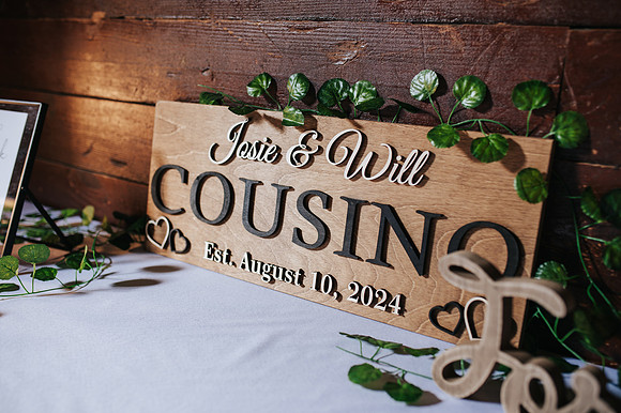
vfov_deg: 37.8
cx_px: 310
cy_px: 206
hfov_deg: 54.5
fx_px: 603
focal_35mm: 35
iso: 500
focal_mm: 35
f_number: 2.8
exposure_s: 1/50
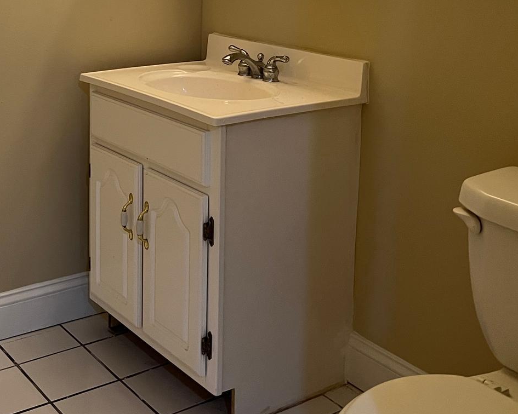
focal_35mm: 55
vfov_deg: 26.6
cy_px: 31
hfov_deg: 33.3
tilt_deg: -8.8
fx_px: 843
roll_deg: +0.8
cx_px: 111
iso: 320
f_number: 1.5
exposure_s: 1/60
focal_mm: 5.7
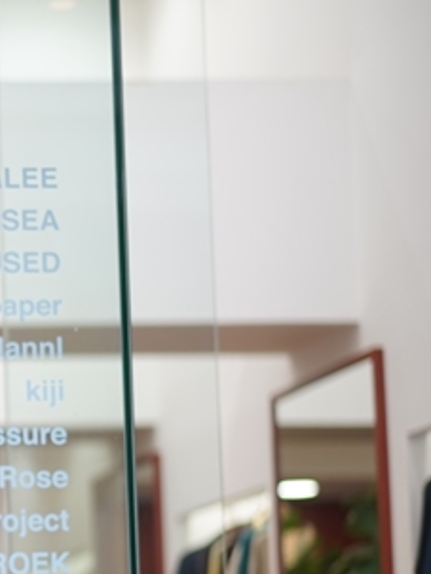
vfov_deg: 14.0
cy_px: 493
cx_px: -296
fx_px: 2321
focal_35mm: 140
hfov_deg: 10.1
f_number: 1.8
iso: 160
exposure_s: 1/60
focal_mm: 55
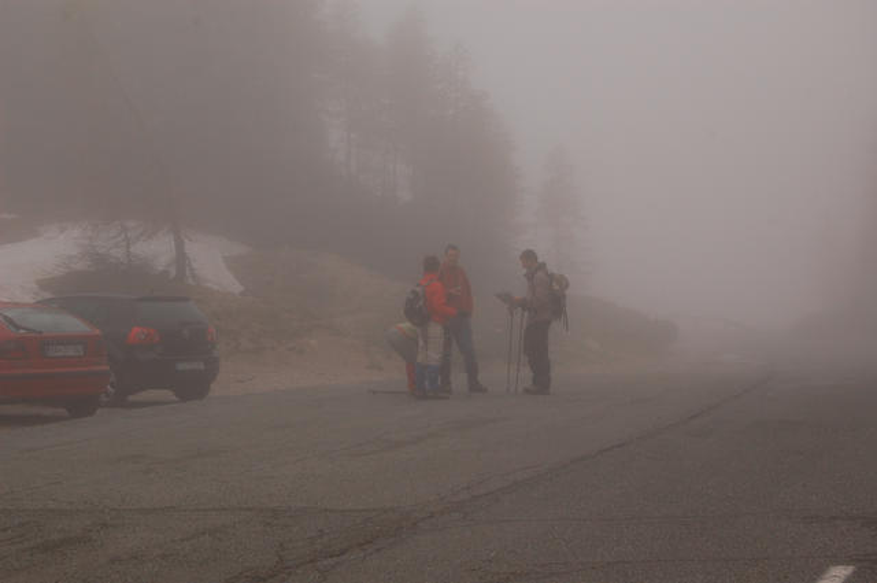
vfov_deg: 16.5
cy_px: 292
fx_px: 2007
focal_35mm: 82
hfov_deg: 24.6
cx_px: 438
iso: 400
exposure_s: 1/500
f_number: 11
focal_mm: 55
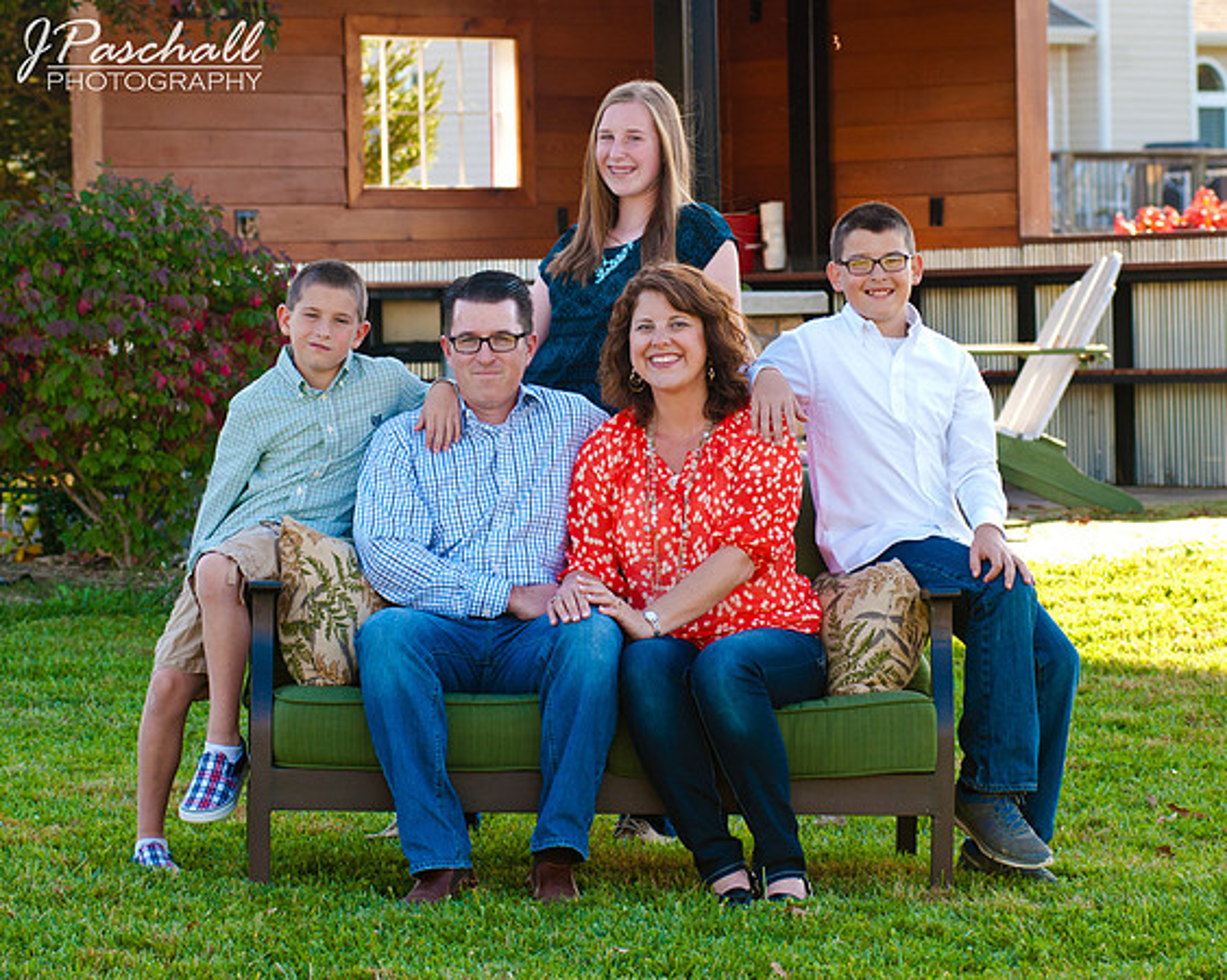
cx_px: 638
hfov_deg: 11.5
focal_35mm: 168
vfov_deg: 9.2
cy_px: 463
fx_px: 6102
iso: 200
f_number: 6.3
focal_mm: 92
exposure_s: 1/100
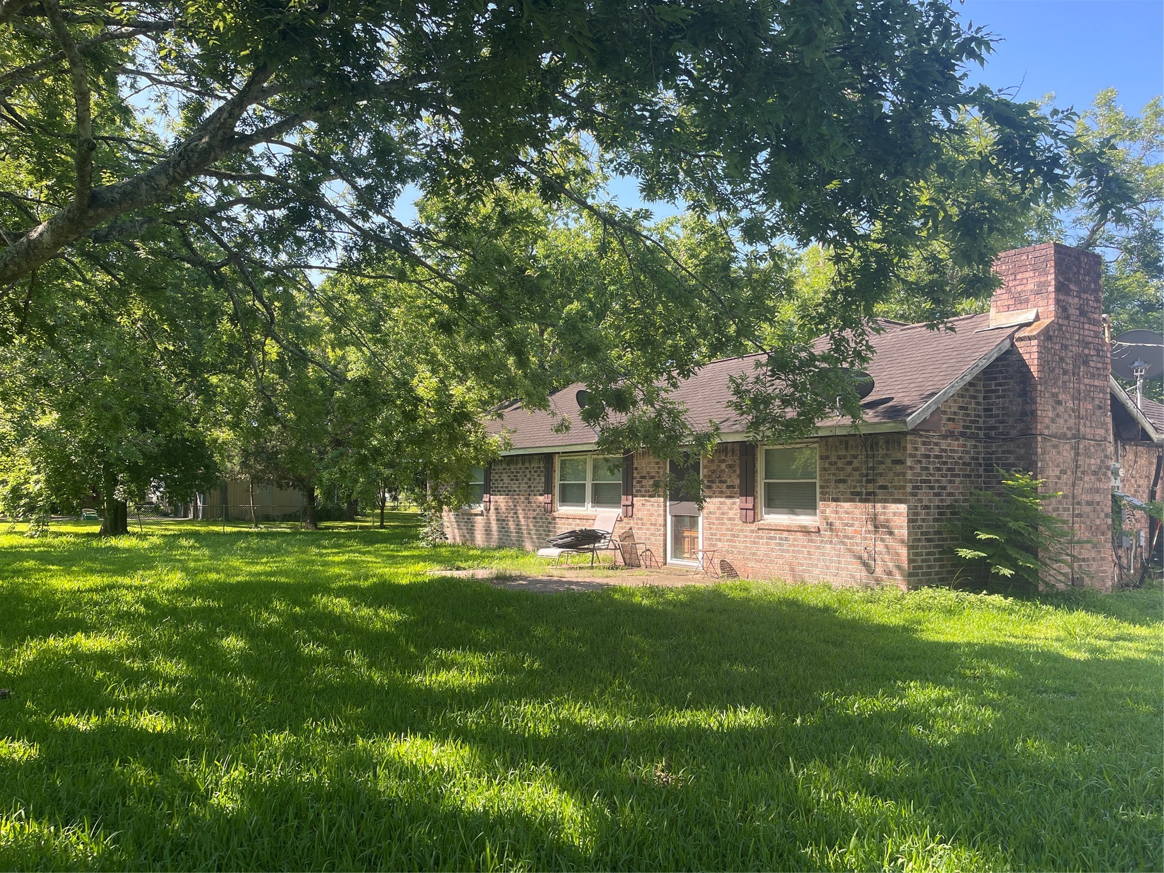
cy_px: 436
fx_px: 874
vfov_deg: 53.1
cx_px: 582
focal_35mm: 26
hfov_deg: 67.3
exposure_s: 1/676
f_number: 1.6
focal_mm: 5.1
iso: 50
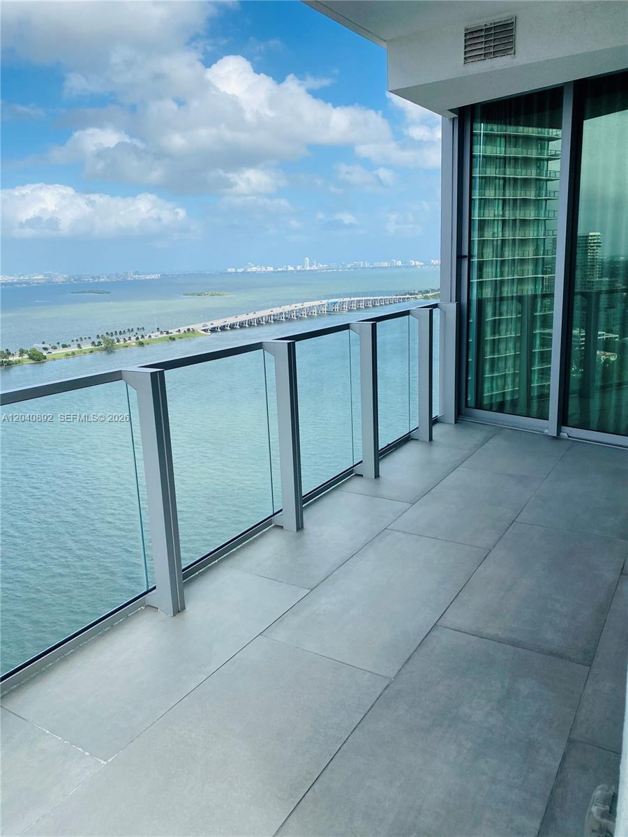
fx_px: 629
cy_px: 418
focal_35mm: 26
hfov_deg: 53.1
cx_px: 314
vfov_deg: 67.3
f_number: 1.8
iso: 32
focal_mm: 4.25
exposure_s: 1/2268
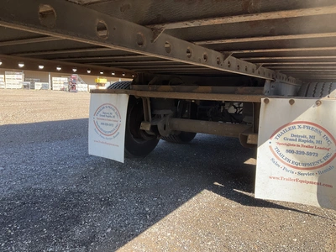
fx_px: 281
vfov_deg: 48.2
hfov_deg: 61.7
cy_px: 126
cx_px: 168
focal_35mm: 29
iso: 25
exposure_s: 1/338
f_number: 1.8
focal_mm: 3
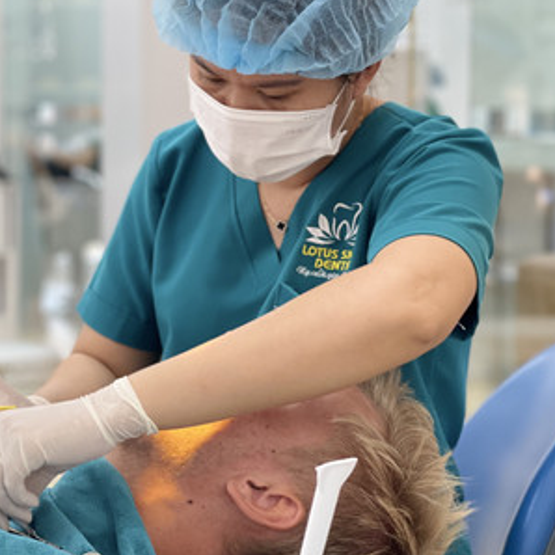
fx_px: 1723
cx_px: 106
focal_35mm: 95
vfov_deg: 18.3
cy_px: 221
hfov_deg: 18.1
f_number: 2.2
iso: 100
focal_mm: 7.5
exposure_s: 1/100
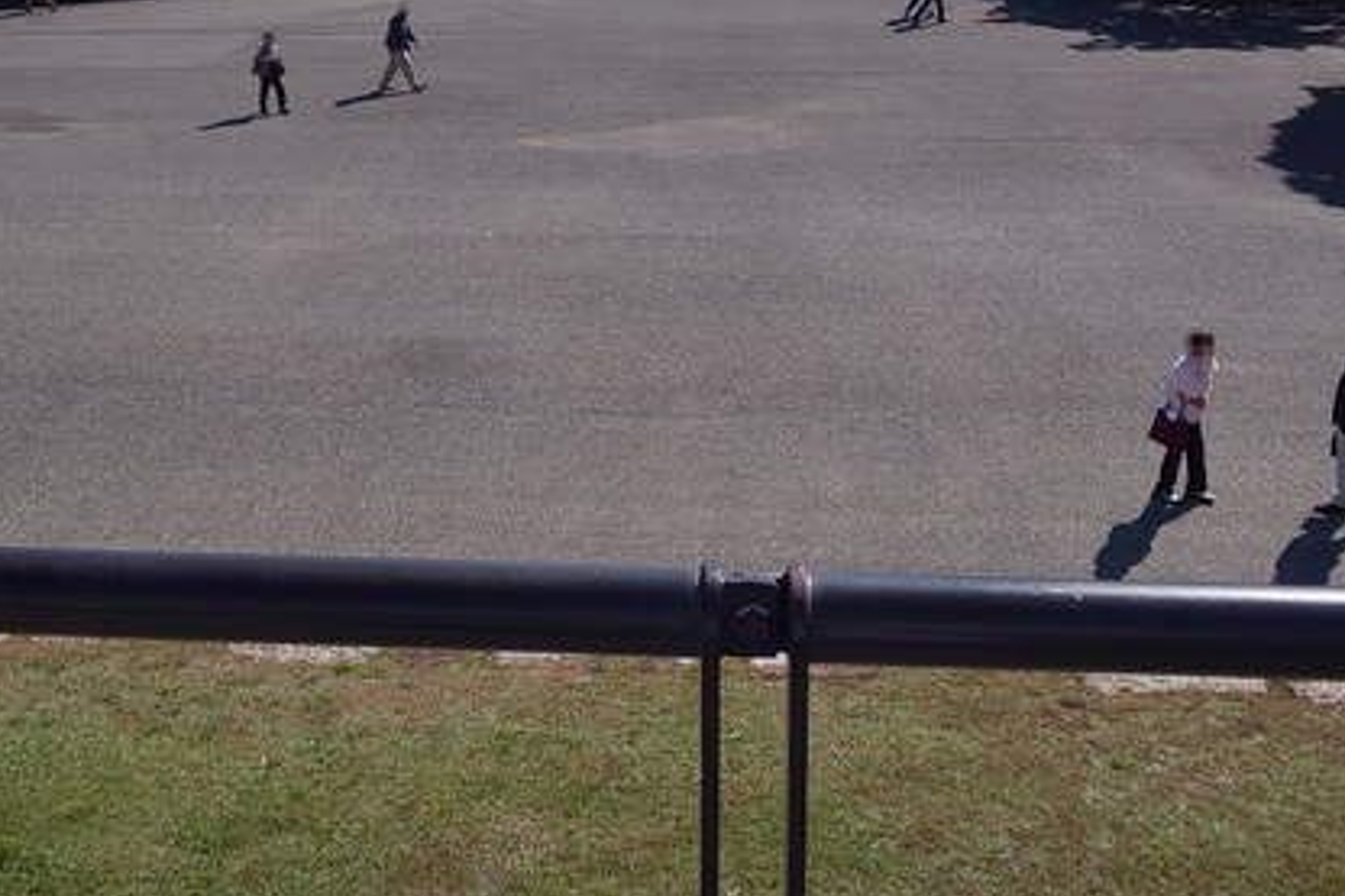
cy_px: 184
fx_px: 1494
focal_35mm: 40
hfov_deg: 48.3
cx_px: 569
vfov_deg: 32.5
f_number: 1.94
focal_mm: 3.45
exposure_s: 1/1287
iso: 28
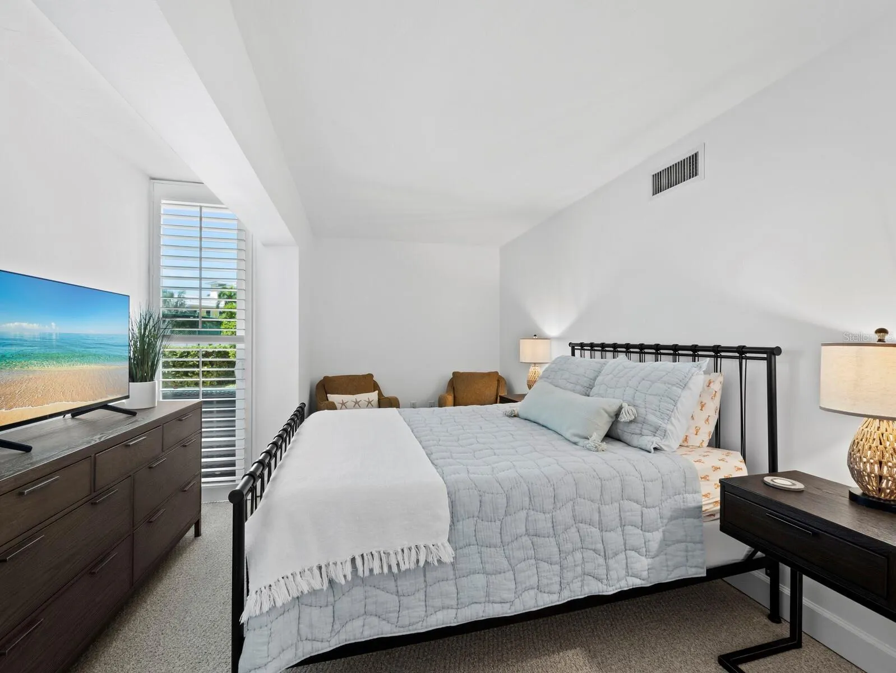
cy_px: 336
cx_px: 448
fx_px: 363
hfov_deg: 102.0
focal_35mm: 14
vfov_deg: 85.7
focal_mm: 7
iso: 400
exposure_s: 1.3
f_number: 11
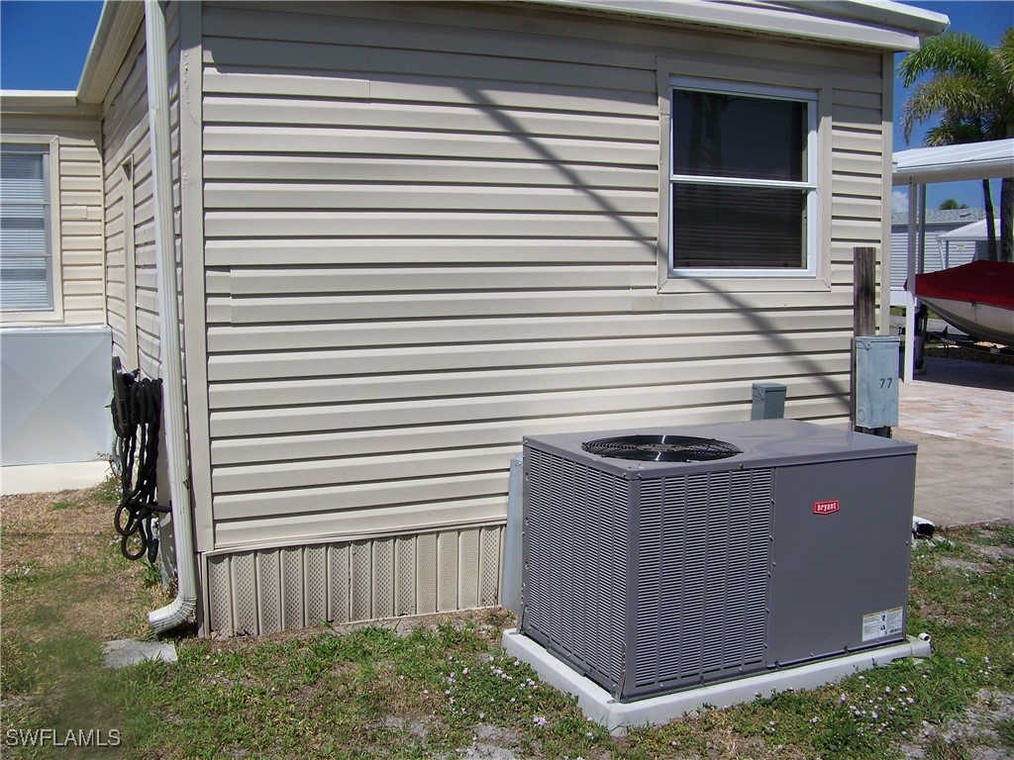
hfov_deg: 51.4
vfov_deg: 39.7
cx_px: 507
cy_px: 380
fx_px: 1055
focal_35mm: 36
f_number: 4
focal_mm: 5.85
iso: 64
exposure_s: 1/1000
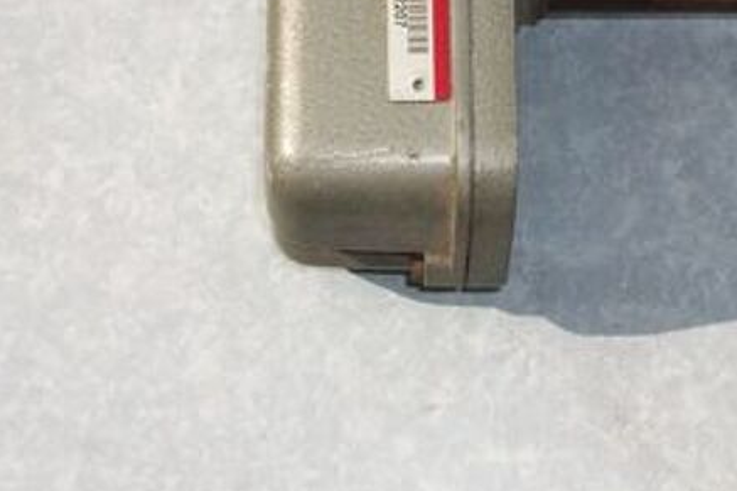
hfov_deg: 24.9
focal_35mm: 81
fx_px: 1658
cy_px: -3
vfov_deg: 16.5
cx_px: 503
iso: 64
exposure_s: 1/850
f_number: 5.5
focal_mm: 5.7
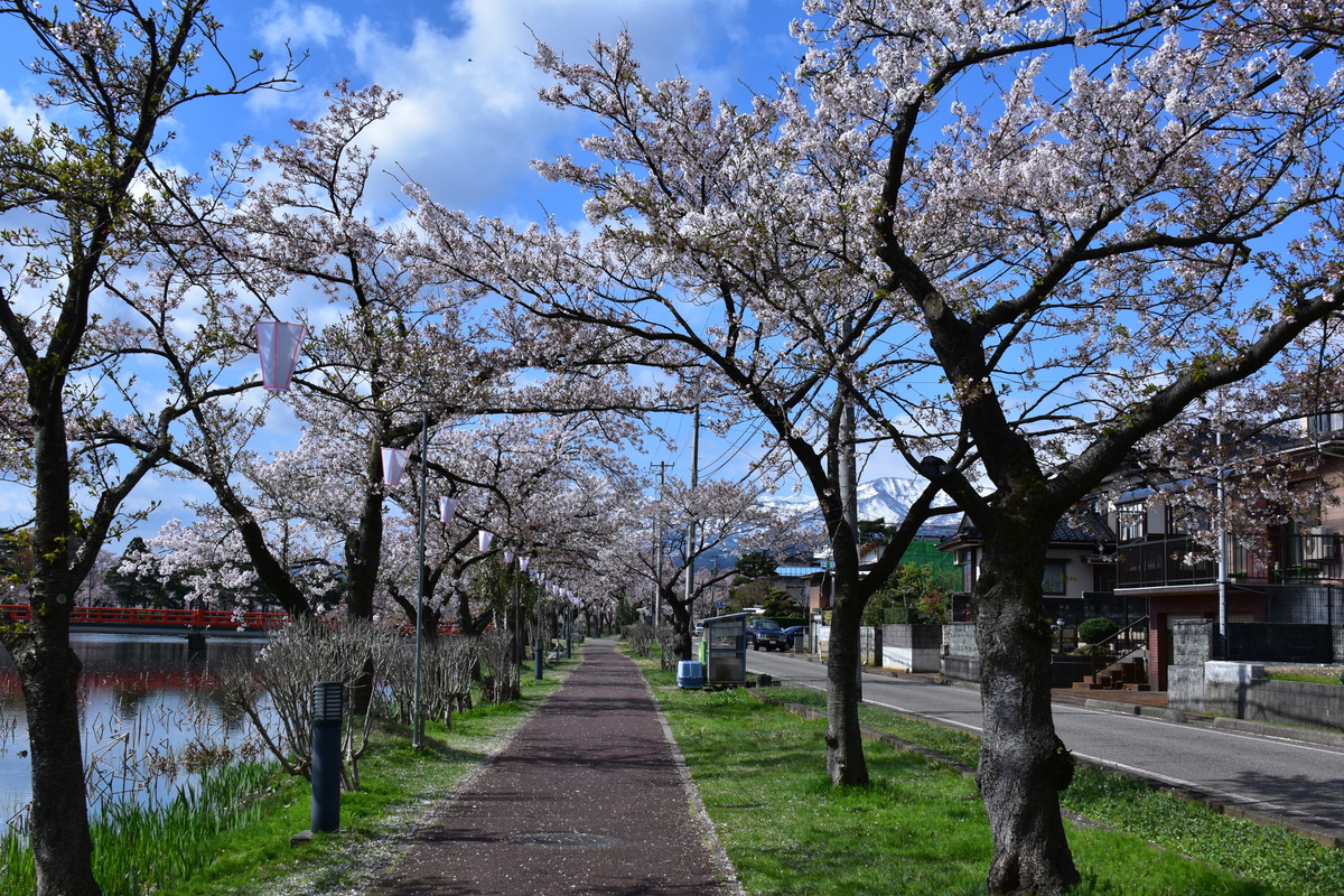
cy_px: 448
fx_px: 1568
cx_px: 672
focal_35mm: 42
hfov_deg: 46.4
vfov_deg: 31.9
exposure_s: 1/500
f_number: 8
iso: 200
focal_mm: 28
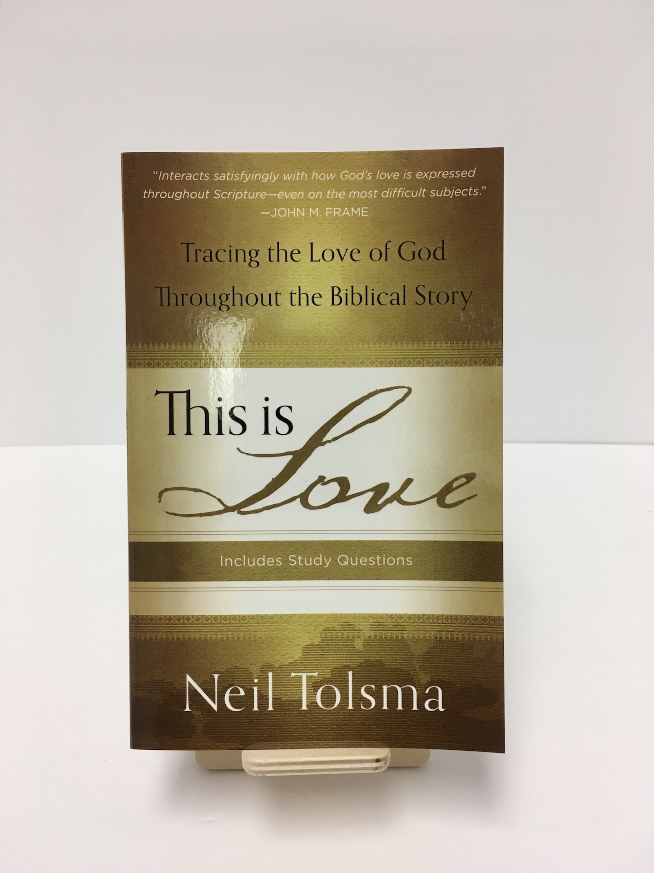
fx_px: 731
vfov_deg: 61.7
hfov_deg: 48.2
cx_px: 327
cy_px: 436
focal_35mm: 29
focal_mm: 4.15
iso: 40
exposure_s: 1/30
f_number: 2.2
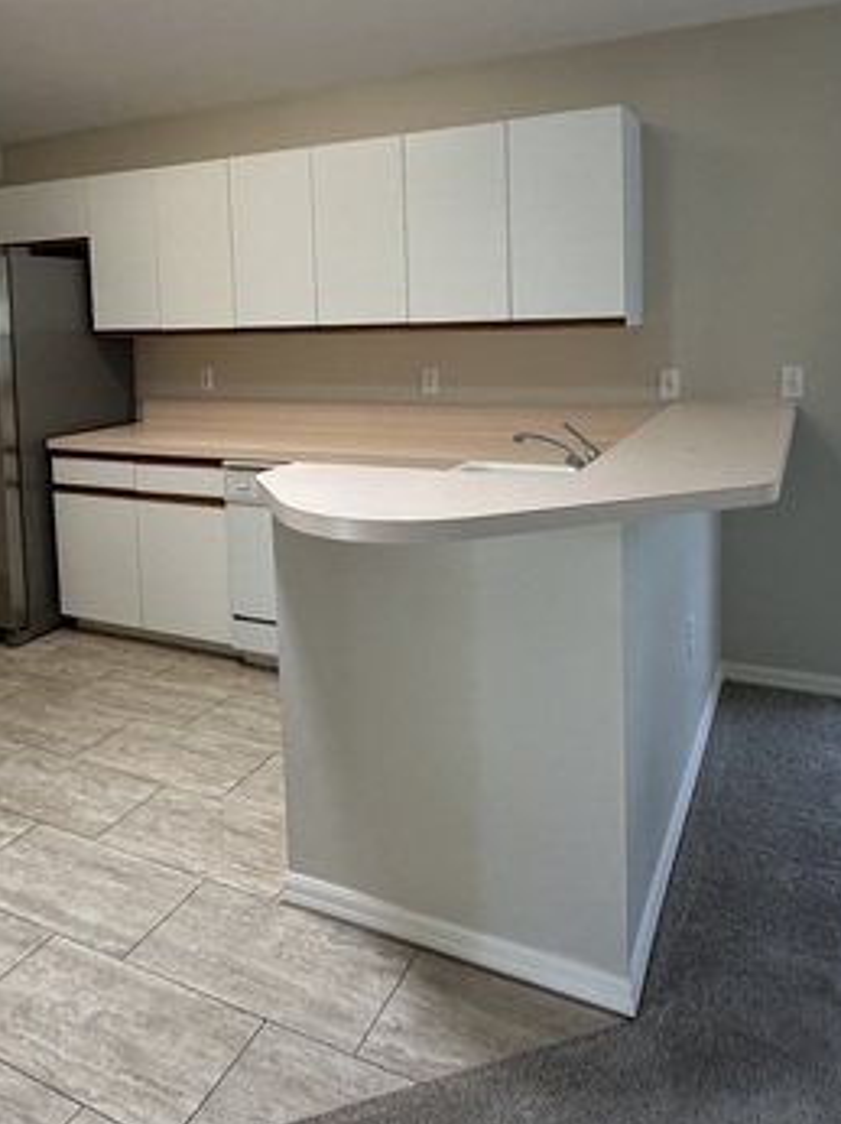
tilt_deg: -2.8
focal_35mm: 27
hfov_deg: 51.3
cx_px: 390
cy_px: 378
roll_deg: +1.9
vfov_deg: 63.8
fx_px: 876
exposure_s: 1/120
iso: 200
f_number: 2.2
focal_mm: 2.22
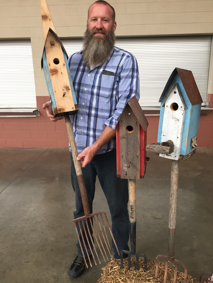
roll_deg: +0.7
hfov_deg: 48.2
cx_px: 106
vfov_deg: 61.7
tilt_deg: -13.4
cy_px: 142
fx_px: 238
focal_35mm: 29
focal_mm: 4.15
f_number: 2.2
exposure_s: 1/33
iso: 32
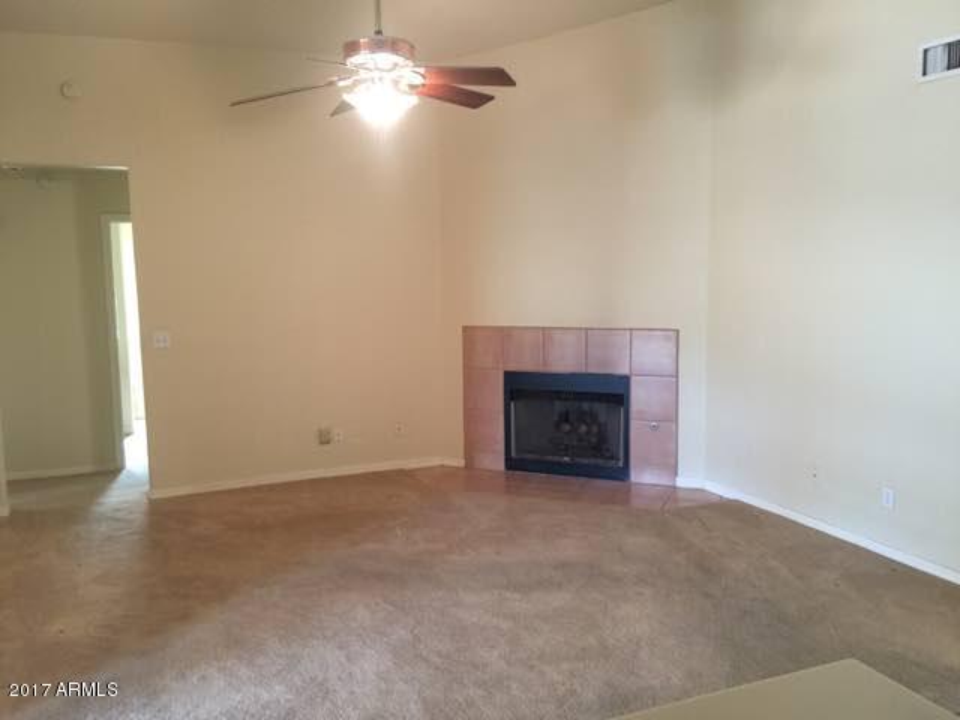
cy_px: 360
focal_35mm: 29
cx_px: 480
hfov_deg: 61.7
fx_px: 804
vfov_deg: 48.2
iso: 64
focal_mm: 4.15
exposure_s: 1/4
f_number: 2.2
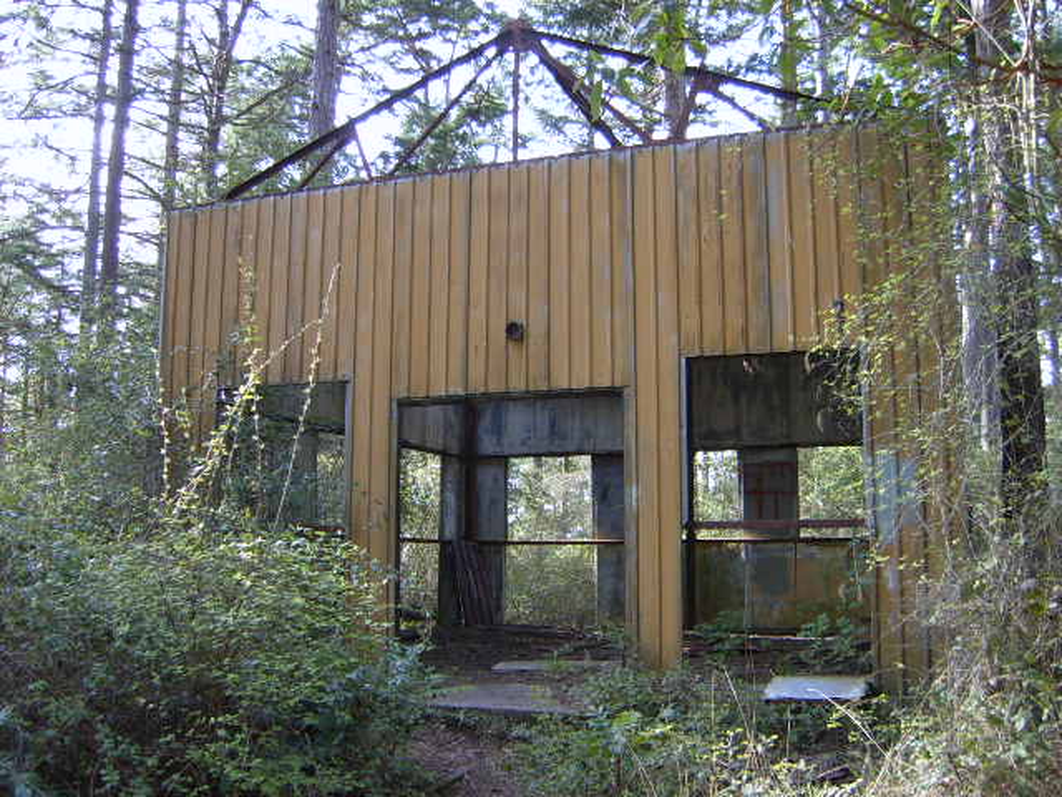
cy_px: 398
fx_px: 1074
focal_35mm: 35
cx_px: 531
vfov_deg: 40.7
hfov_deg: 52.6
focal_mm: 5.8
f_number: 2.8
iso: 50
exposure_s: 1/60
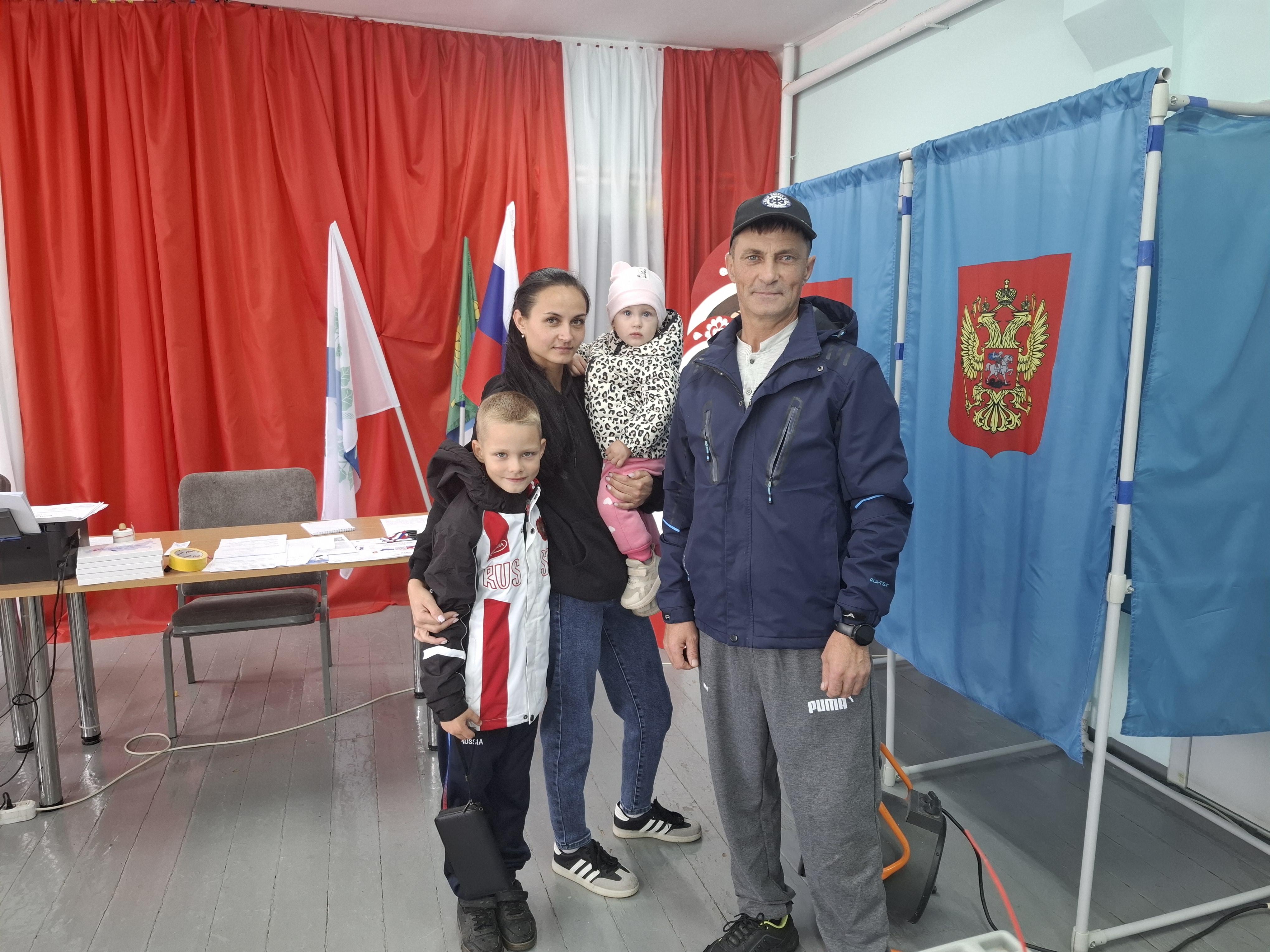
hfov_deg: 73.9
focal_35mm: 23
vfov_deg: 58.9
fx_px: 844
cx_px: 635
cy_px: 476
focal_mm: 5.54
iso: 200
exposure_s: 1/50
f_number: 1.8
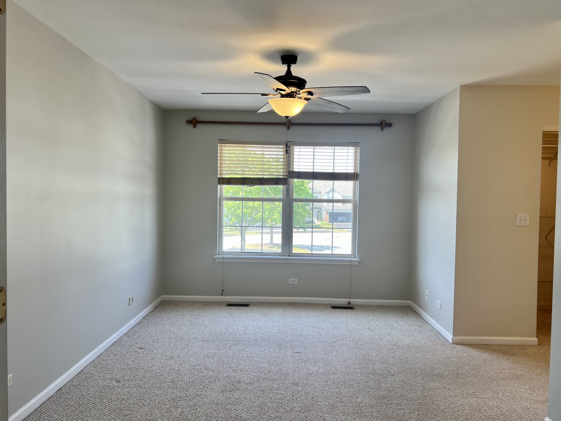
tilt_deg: -1.9
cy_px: 210
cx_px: 280
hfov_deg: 67.3
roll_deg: -1.5
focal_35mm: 26
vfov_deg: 53.1
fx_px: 421
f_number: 1.5
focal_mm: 5.7
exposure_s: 1/179
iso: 50
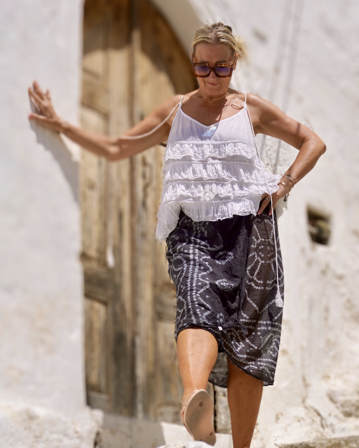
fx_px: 810
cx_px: 180
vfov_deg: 30.9
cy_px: 249
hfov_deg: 25.0
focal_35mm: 61
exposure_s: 1/1600
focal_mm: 36
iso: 100
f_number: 5.6
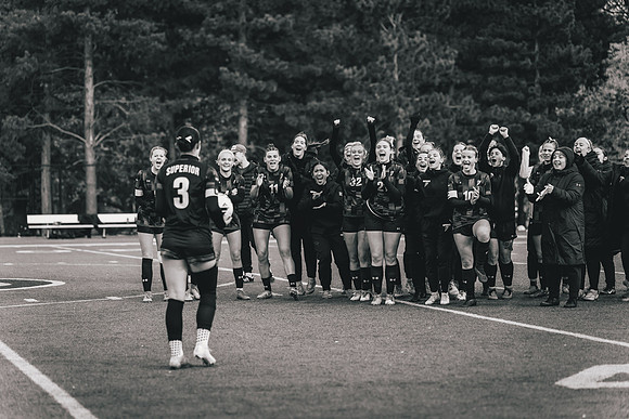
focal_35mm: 111
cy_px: 210
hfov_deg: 18.5
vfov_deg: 12.4
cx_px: 314
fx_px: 1934
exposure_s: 1/1600
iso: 800
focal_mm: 110
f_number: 2.8
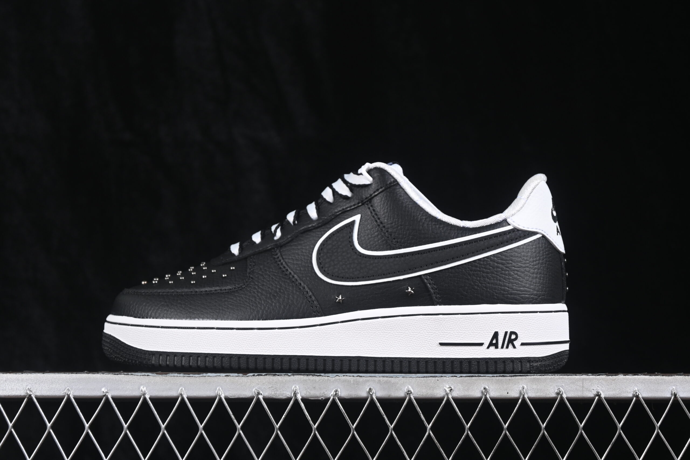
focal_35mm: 75
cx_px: 345
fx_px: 1437
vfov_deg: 18.2
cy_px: 230
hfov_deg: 27.0
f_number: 6.3
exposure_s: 1/60
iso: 160
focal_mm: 50
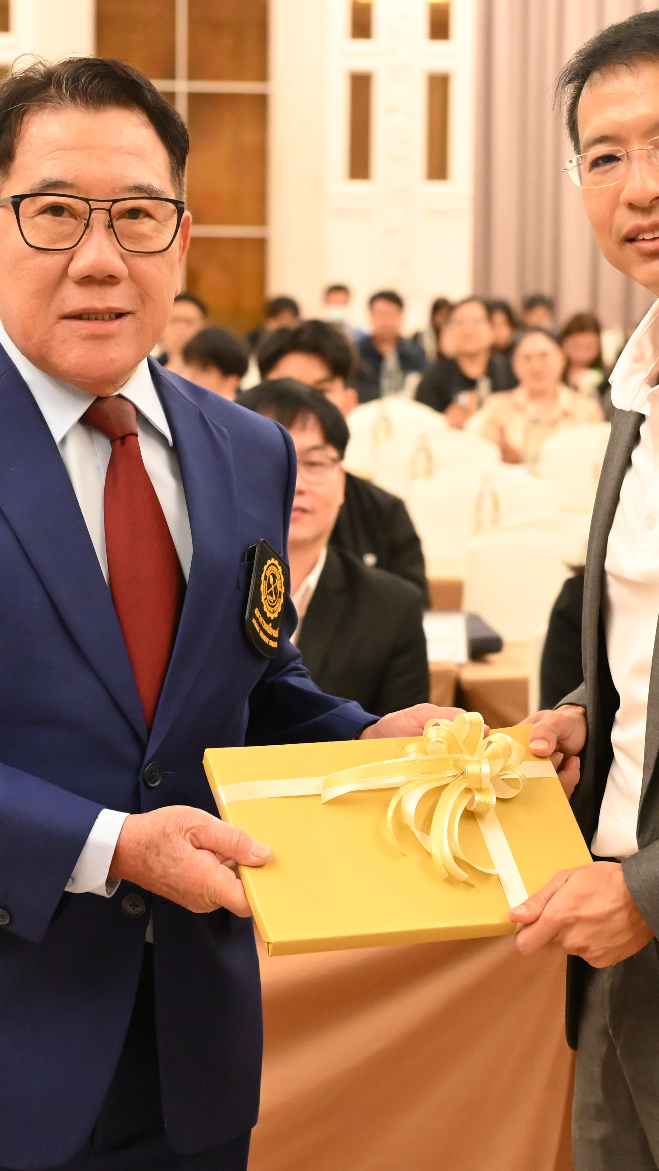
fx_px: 2796
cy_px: 548
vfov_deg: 23.7
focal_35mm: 90
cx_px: 372
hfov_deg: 13.4
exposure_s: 1/125
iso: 6400
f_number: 4
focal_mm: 51
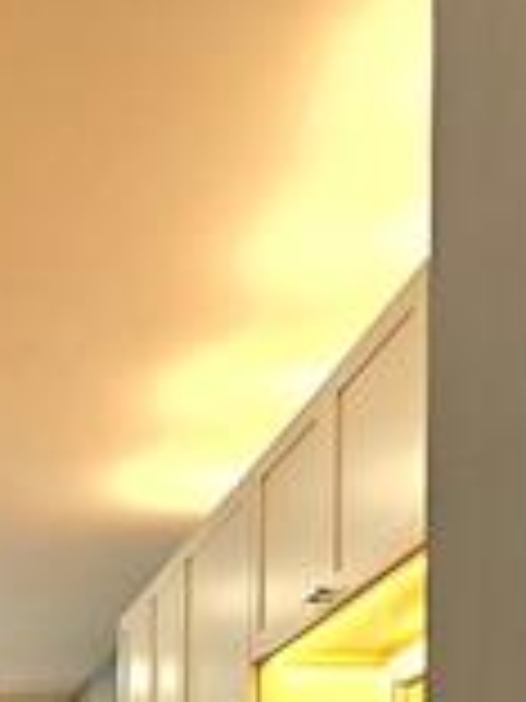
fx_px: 1297
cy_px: 990
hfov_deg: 20.5
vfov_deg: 24.8
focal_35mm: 64
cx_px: -202
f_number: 2.2
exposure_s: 1/60.2
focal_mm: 2.2
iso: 125
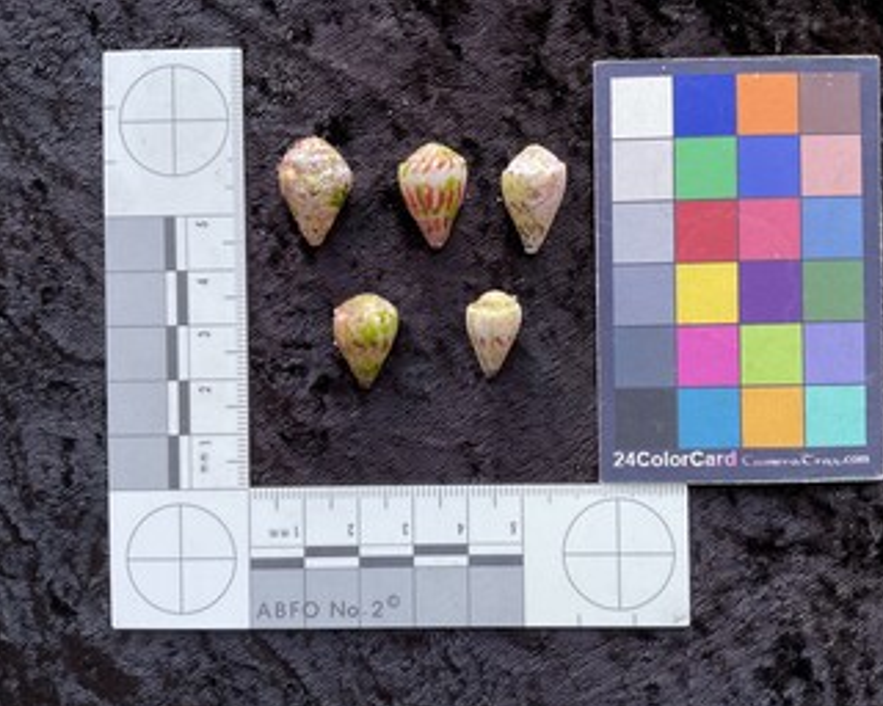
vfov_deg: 47.1
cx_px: 477
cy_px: 360
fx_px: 810
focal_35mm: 31
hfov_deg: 57.1
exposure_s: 1/120
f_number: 1.8
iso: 50
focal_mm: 3
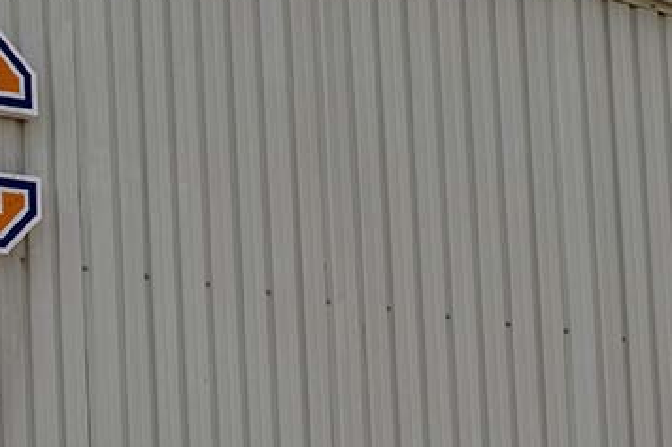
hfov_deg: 3.8
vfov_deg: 2.5
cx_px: 19
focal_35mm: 539
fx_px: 10056
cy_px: 364
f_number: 8
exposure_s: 1/500
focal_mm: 200
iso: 250
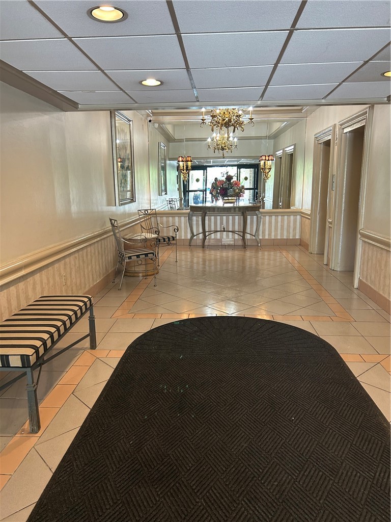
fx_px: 392
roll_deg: +0.4
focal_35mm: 26
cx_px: 196
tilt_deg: -11.8
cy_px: 261
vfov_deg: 67.3
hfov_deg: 53.1
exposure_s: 1/60
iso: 125
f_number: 1.5
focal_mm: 5.7
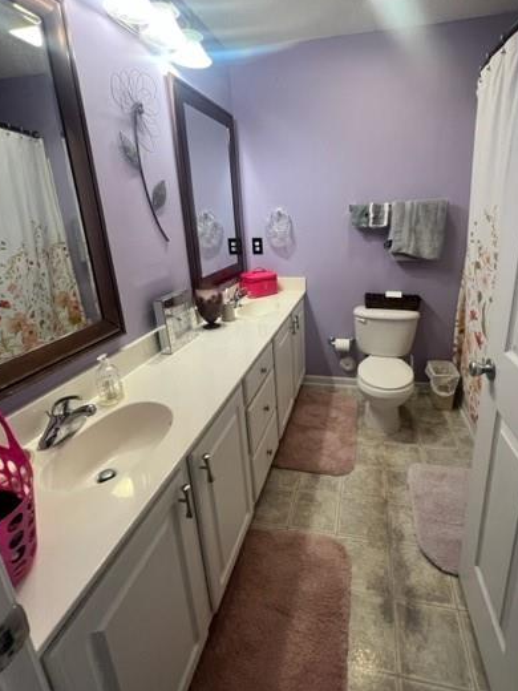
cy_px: 311
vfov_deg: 94.2
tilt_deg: -16.3
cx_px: 299
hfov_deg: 77.6
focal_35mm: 16
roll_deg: +1.9
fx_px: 319
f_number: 1.8
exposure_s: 1/60
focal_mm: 1.57
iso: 160
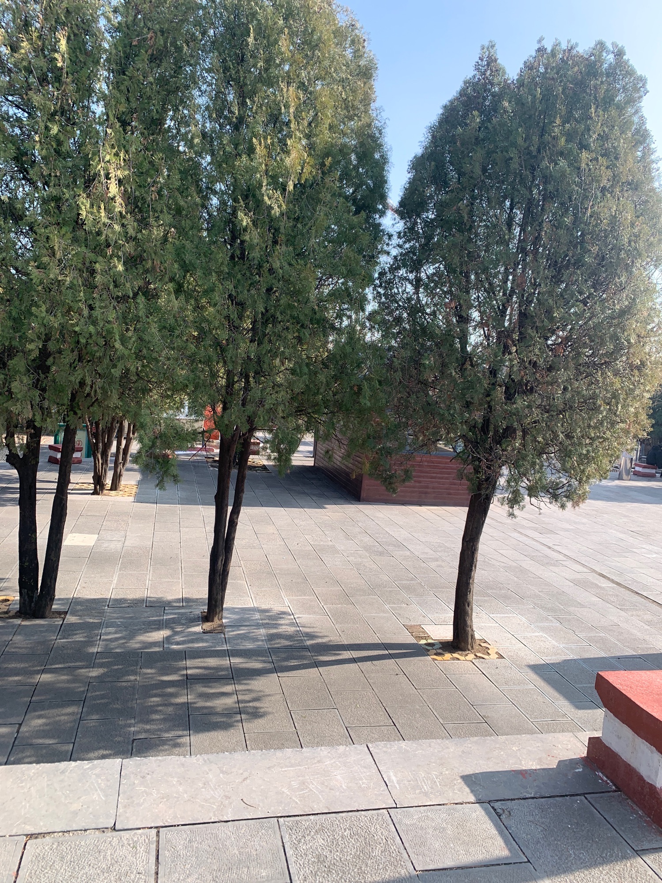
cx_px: 331
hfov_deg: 53.1
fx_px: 663
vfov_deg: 67.3
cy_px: 442
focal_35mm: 26
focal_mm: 4.25
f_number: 1.8
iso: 25
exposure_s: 1/722
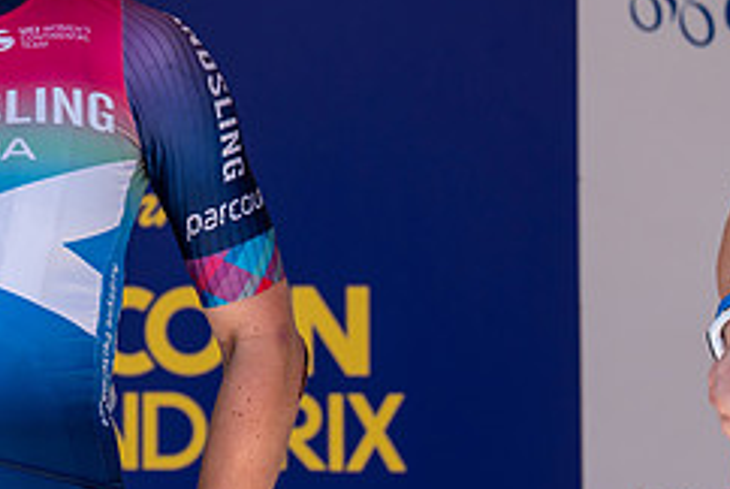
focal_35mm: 402
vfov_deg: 3.4
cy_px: -20
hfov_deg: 5.1
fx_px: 8161
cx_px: -45
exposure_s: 1/1000
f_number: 4
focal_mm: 168
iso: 500
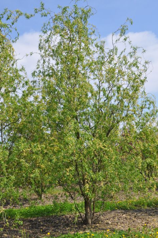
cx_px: 81
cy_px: 115
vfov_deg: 39.6
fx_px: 330
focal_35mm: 50
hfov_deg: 26.9
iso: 200
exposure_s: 1/400
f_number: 10
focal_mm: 30
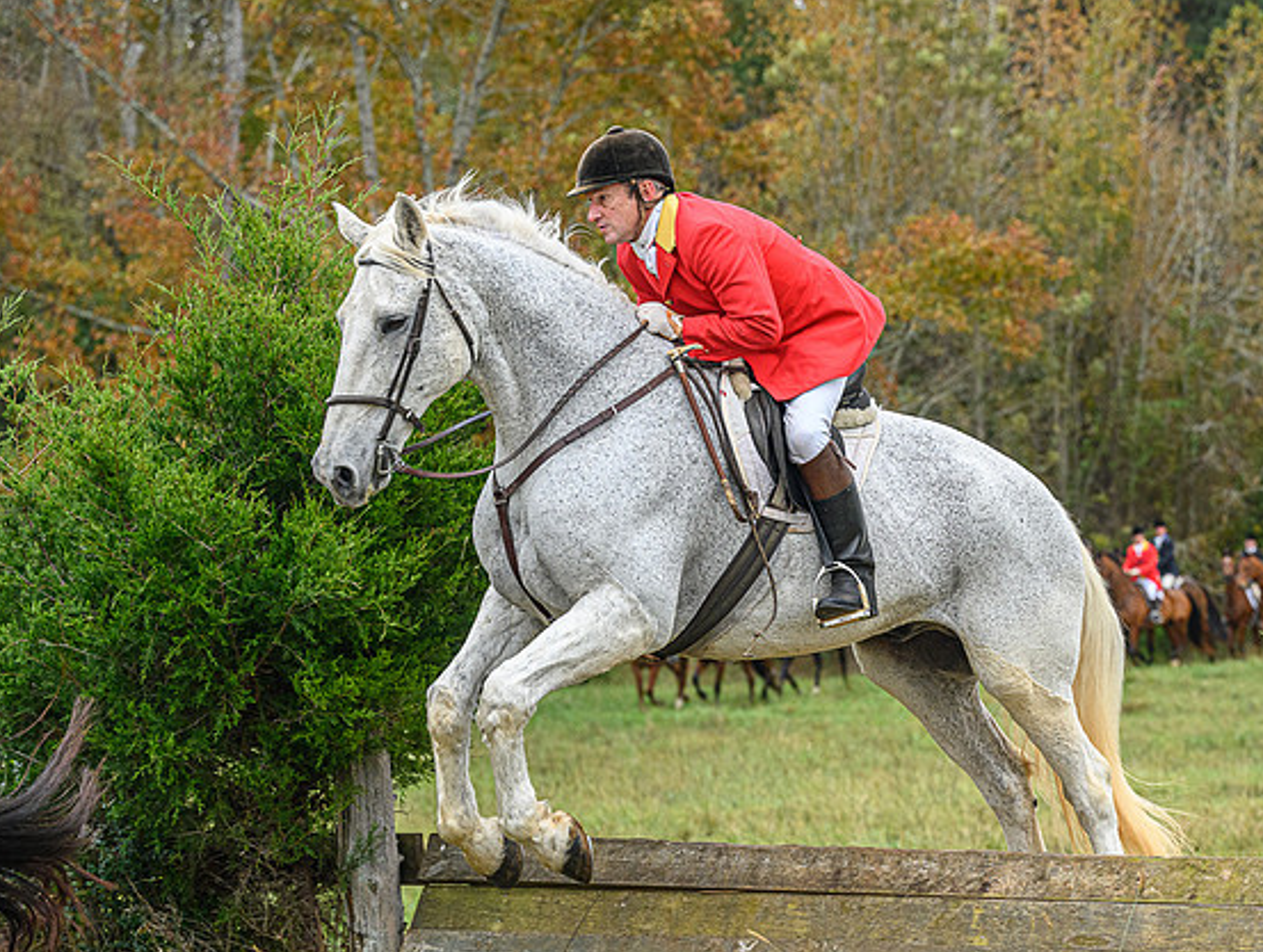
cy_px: 590
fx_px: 4752
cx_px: 886
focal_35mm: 130
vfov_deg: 11.4
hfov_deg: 15.1
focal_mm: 82
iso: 1000
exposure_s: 1/800
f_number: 3.5
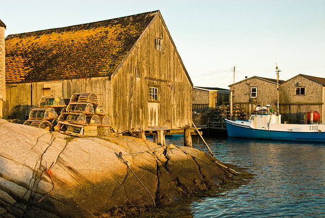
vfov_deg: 29.0
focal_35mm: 46
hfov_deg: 42.3
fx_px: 420
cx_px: 162
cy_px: 109
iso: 400
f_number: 13
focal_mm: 31
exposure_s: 1/80
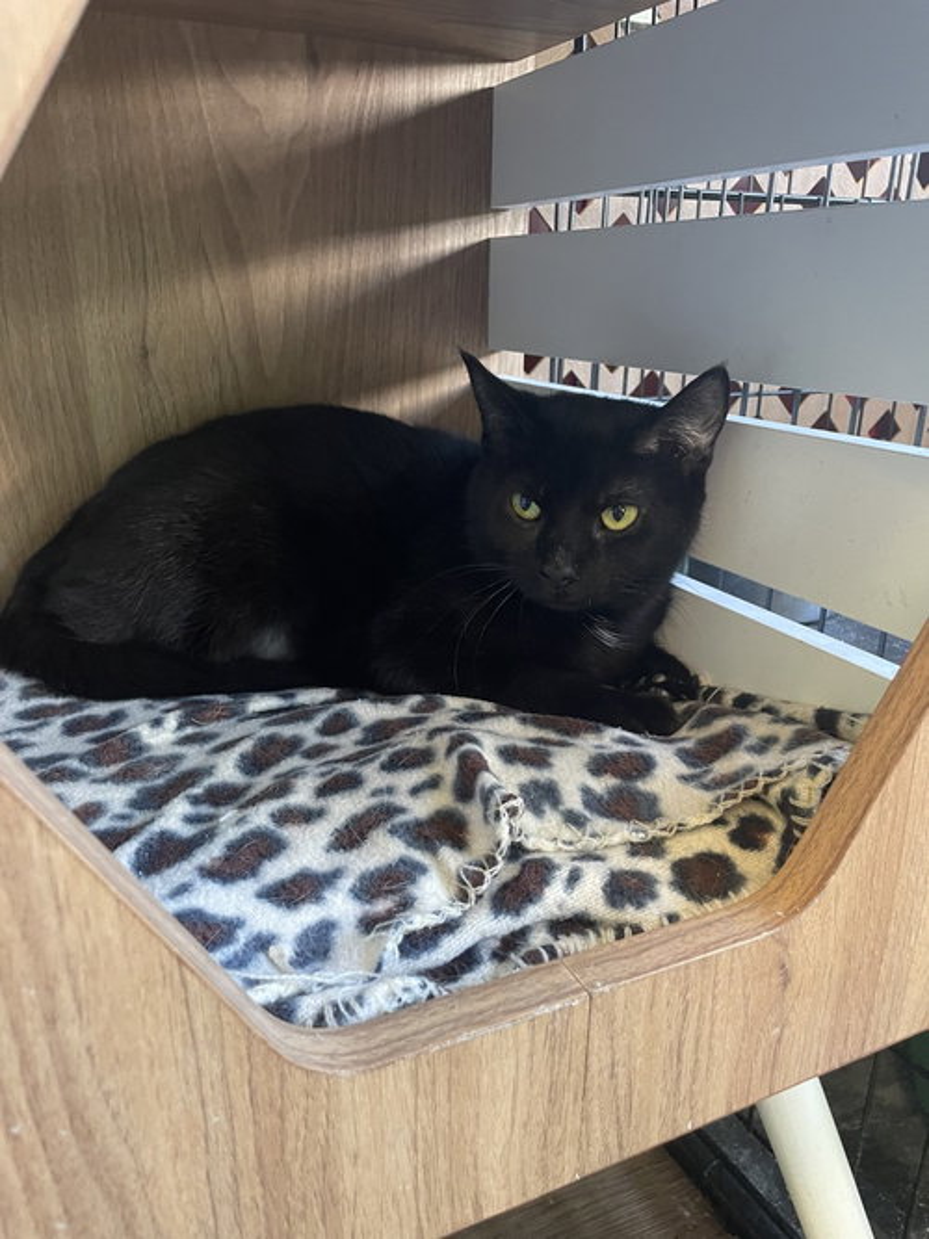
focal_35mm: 26
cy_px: 620
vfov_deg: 67.3
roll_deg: -1.8
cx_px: 464
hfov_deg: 53.0
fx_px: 931
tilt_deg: -18.9
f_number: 1.6
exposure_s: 1/60
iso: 400
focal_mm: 4.2
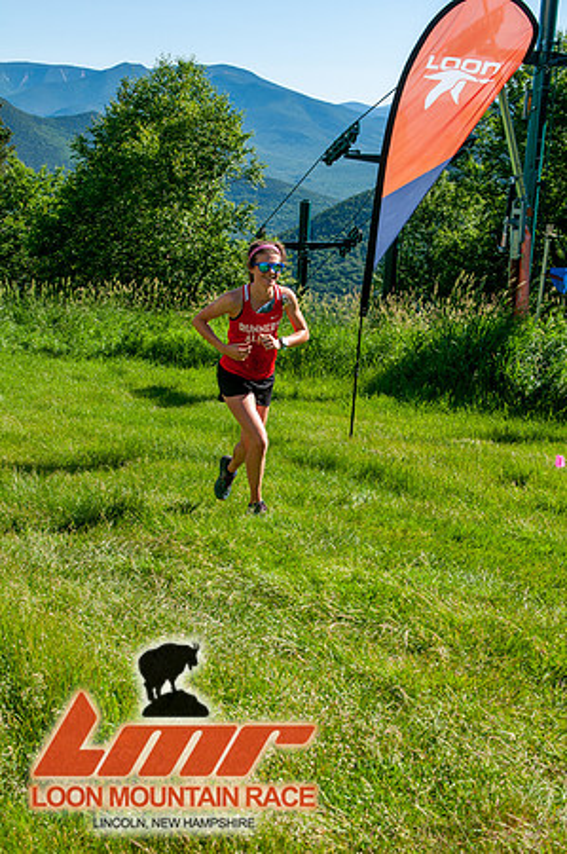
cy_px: 427
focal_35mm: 51
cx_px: 284
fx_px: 1208
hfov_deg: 26.4
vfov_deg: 38.9
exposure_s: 1/400
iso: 200
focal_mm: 34
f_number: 8
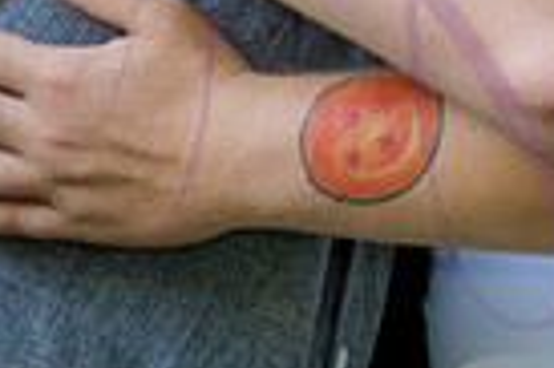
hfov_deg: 3.6
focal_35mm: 573
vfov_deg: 2.4
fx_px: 8807
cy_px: -402
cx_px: 809
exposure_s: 1/500
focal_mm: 135
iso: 800
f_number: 3.2
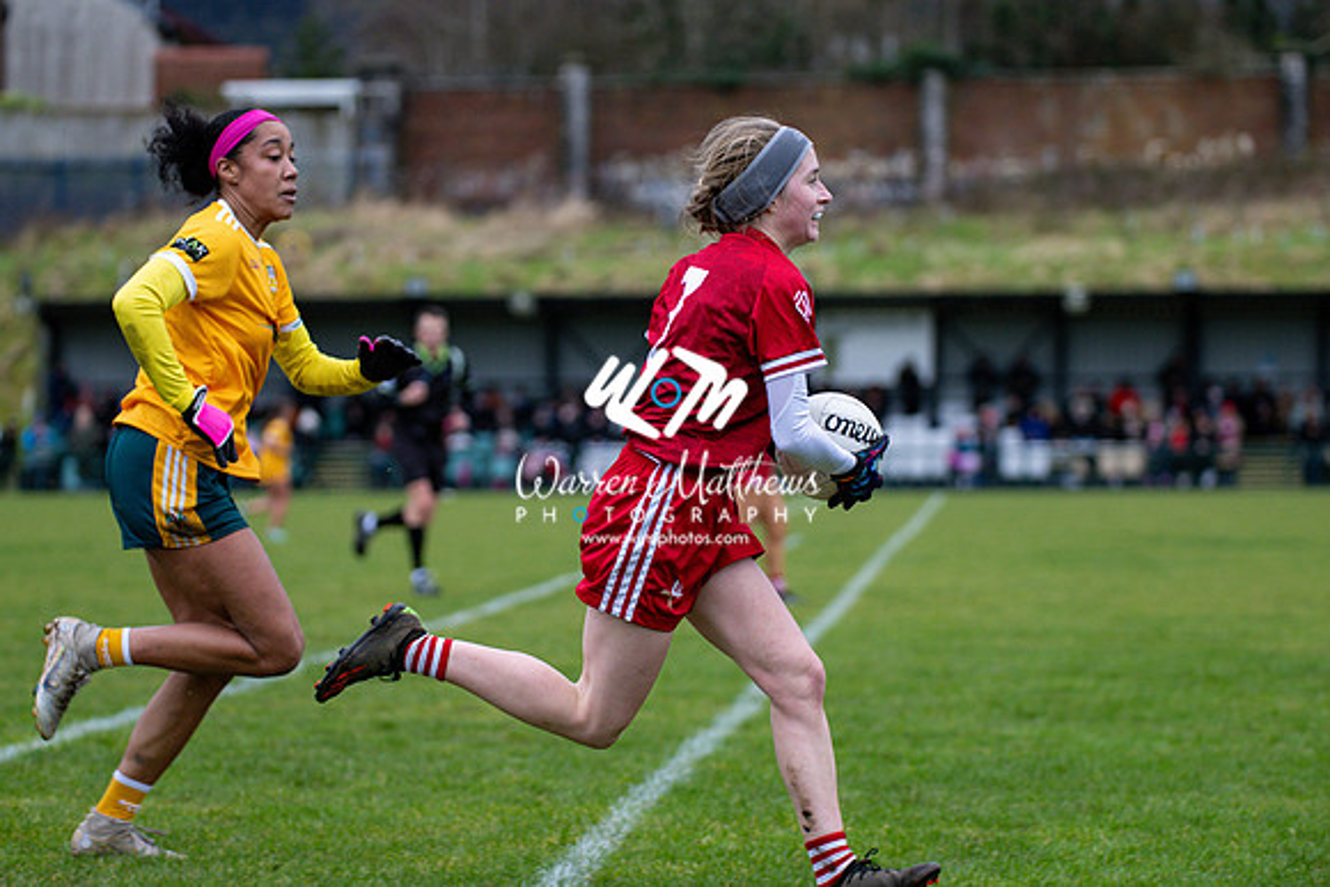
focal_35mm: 125
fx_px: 4619
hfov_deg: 16.4
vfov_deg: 11.0
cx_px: 665
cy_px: 444
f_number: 2.8
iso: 1600
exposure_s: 1/1000
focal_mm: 125
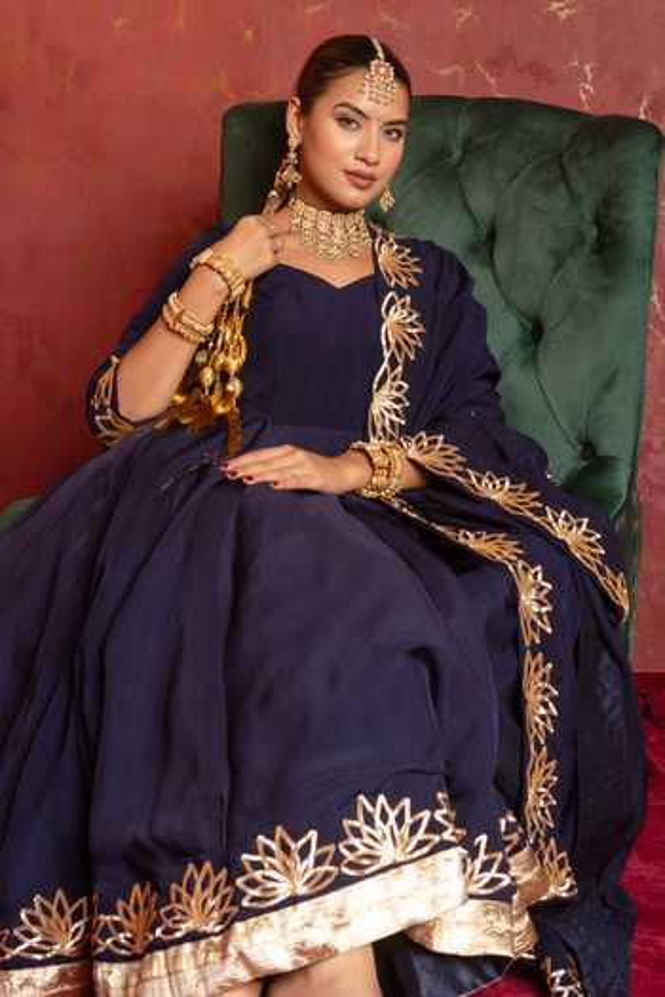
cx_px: 332
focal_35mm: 50
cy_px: 498
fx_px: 1385
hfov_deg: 27.0
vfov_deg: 39.6
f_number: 7.1
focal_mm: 50
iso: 400
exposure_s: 1/160
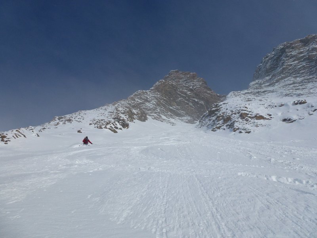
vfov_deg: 56.8
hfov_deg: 71.6
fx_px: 220
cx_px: 158
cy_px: 119
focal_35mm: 24
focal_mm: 4.3
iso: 100
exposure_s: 1/2000
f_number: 4.5
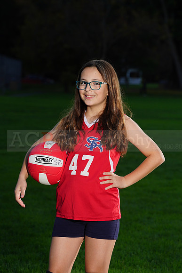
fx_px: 1258
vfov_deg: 12.4
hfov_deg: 8.3
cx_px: 91
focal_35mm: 166
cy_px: 136
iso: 200
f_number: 9
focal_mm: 166
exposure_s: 1/250
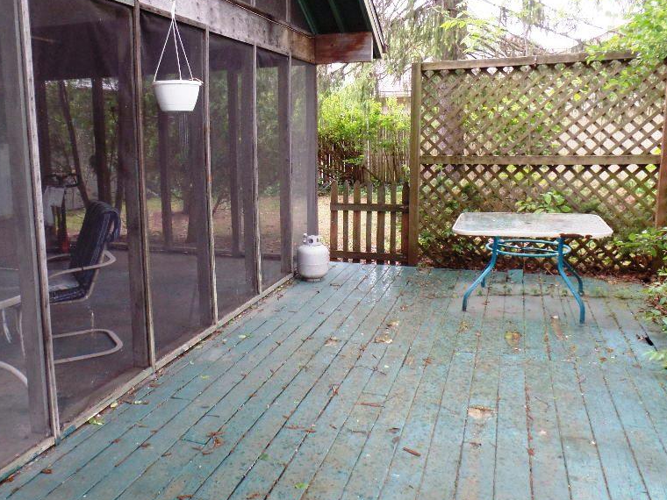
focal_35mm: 31
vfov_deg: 45.4
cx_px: 259
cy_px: 228
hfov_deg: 57.8
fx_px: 597
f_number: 2.8
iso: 160
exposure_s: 1/30
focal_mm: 4.1
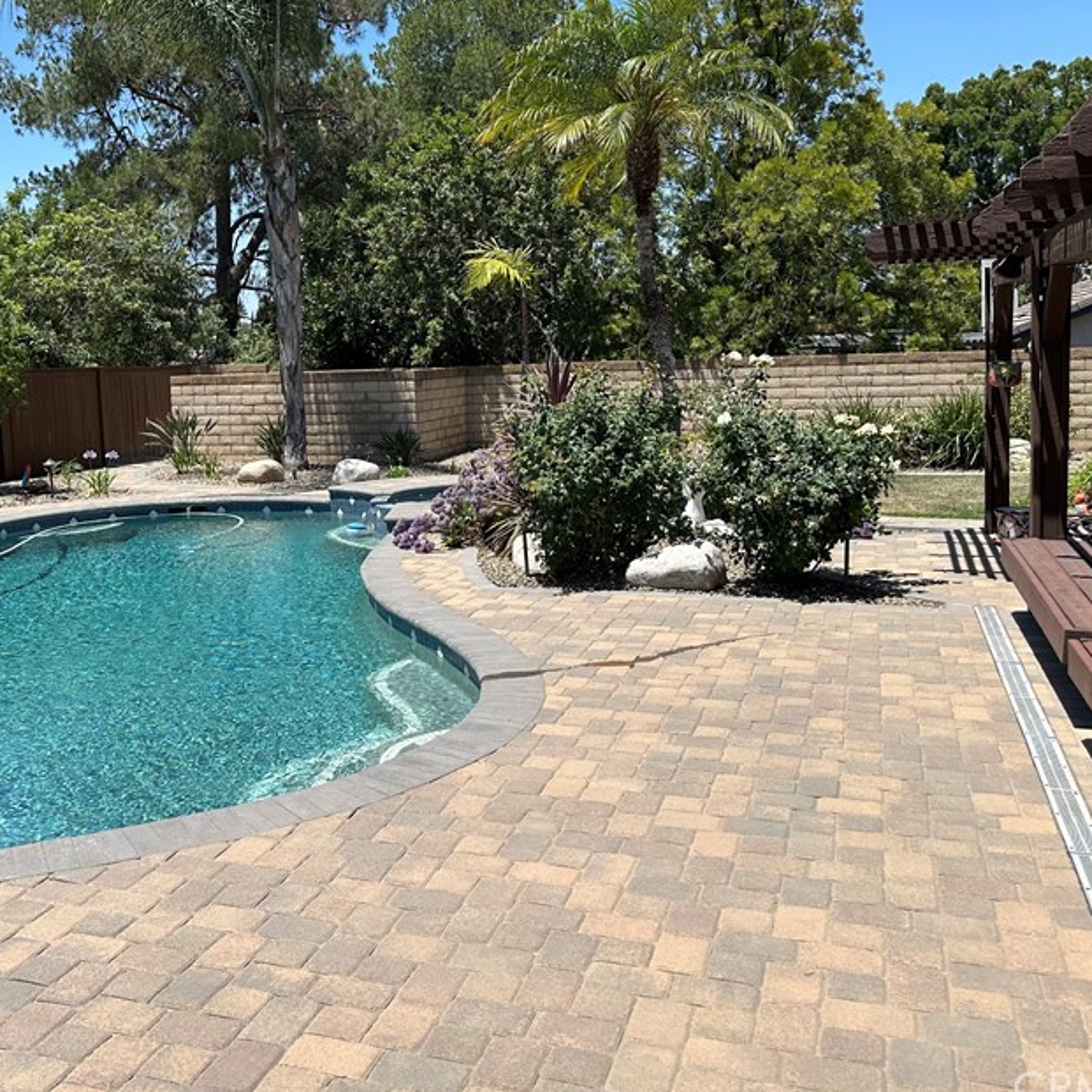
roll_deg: +1.0
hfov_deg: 46.6
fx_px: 1249
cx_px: 376
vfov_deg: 47.0
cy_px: 438
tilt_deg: -5.3
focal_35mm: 35
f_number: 1.78
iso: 80
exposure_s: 1/4016
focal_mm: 6.86
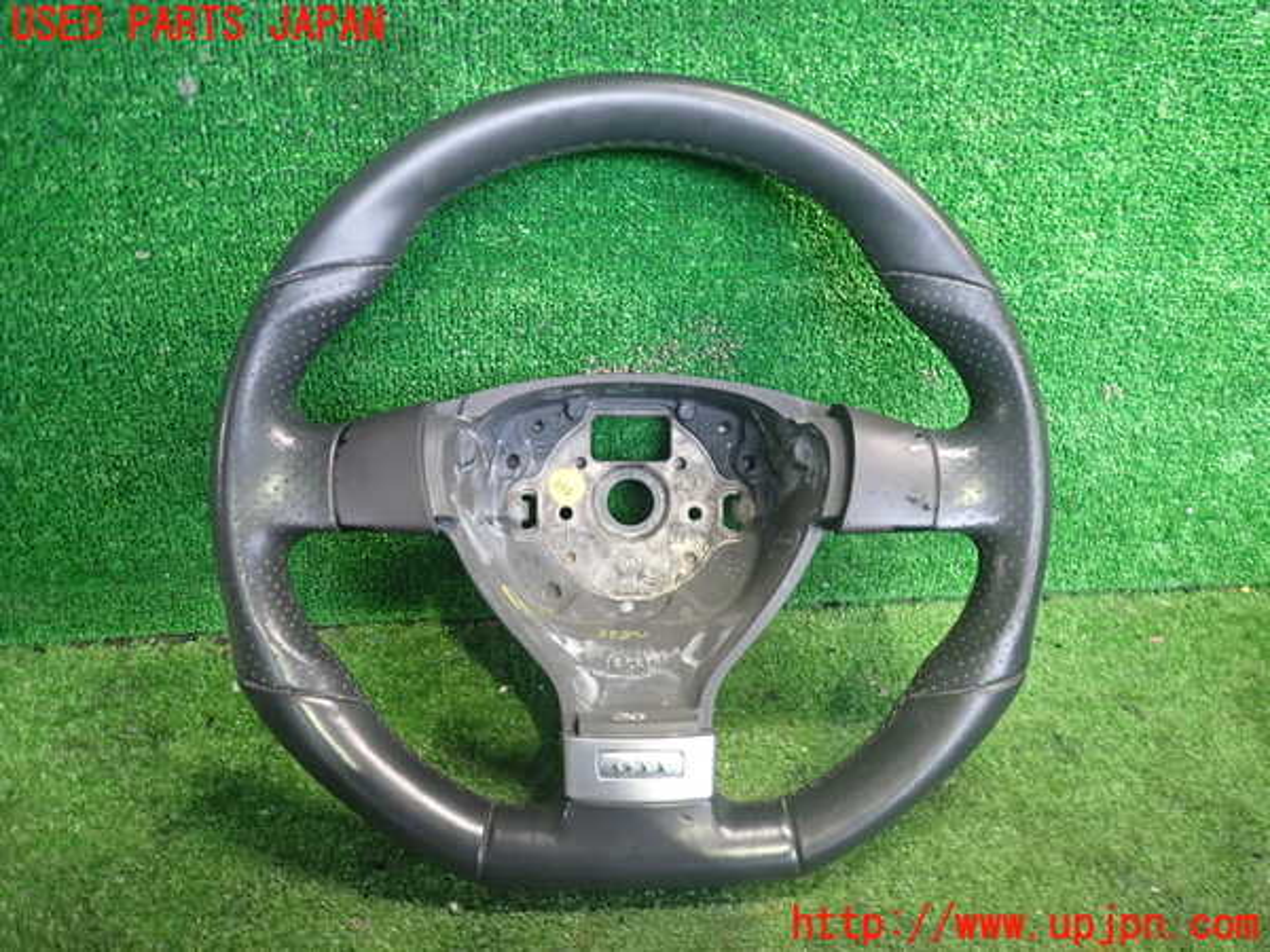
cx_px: 635
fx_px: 917
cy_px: 476
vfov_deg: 54.9
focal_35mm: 25
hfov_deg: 69.4
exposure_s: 1/30
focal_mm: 4.5
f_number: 2
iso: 400
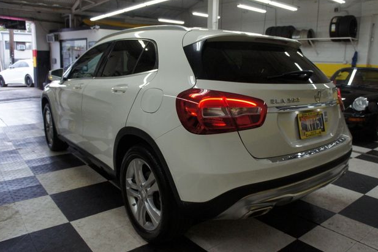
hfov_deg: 65.5
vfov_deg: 46.4
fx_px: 294
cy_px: 124
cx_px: 189
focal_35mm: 28
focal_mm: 18
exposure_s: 1/250
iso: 1250
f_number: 4
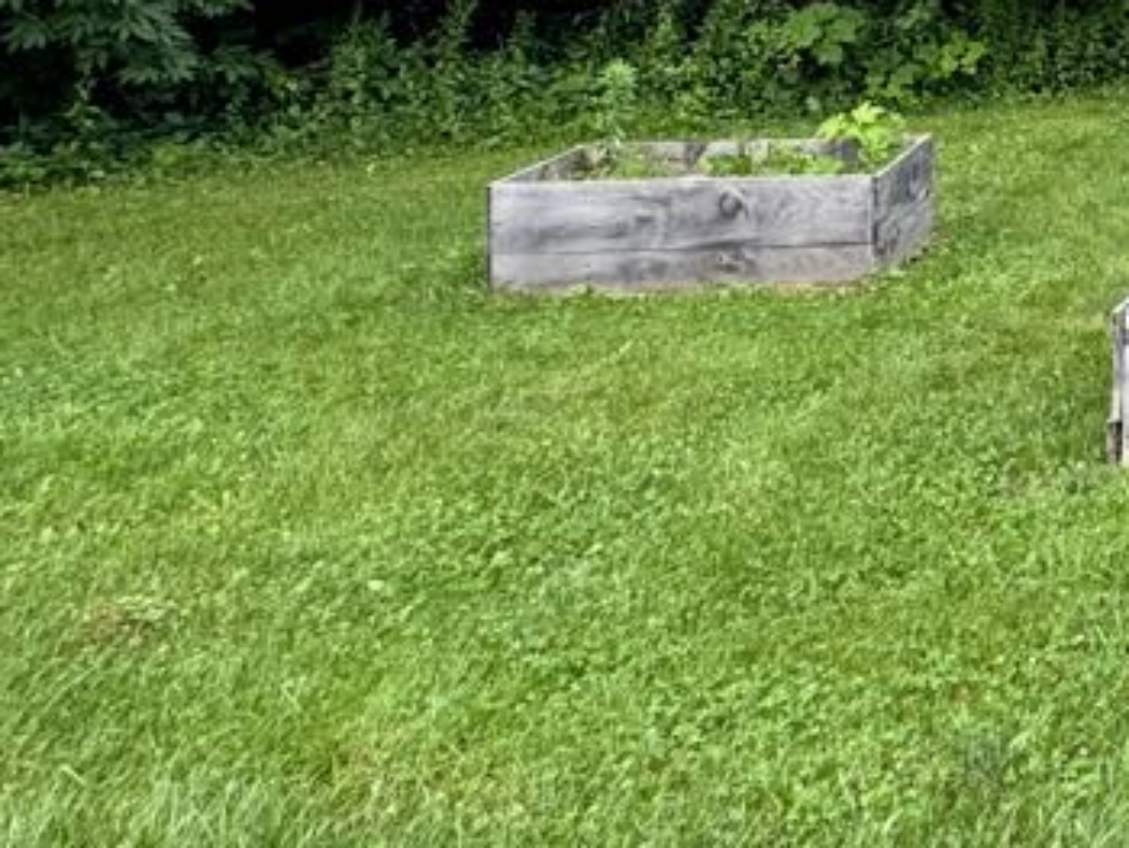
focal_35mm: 48
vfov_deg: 26.2
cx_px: 1545
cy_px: -229
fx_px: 1567
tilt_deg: +2.2
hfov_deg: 29.7
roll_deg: -0.1
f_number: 2.2
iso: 100
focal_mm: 2.22
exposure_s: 1/99
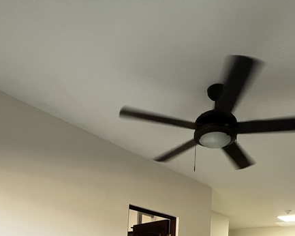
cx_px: 164
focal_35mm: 30
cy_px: 259
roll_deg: -2.4
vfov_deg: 39.6
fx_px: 262
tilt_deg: +2.4
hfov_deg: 58.6
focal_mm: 1.57
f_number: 1.8
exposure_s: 1/120
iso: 200
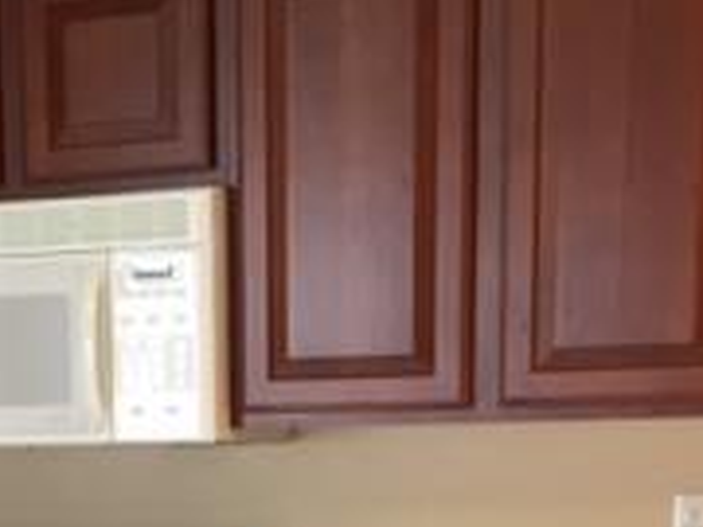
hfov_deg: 18.6
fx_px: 2092
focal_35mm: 103
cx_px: 27
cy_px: 777
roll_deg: +1.3
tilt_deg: -11.3
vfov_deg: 13.6
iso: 32
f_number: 2.2
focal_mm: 4.15
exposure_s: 1/30
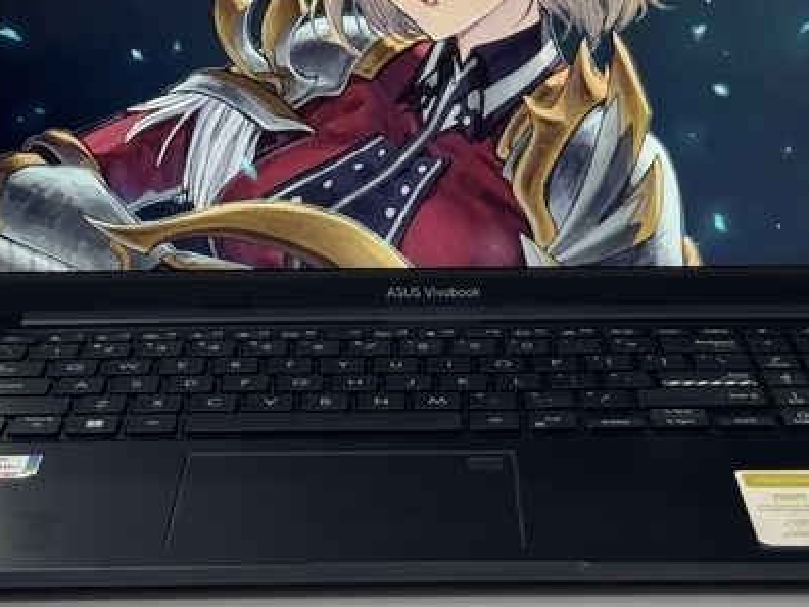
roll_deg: +1.3
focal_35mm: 97
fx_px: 2267
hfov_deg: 20.2
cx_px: 404
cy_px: 74
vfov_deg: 15.1
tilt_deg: -11.5
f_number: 1.78
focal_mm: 6.76
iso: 64
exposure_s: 1/121
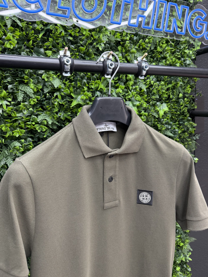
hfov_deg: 56.8
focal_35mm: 24
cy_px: 138
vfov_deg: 71.6
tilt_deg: -8.1
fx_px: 192
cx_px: 104
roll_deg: -1.1
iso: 200
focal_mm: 6.76
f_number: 1.78
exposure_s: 1/104
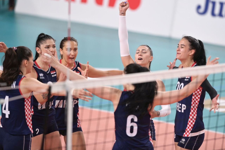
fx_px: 2501
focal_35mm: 400
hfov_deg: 5.2
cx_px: 112
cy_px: 75
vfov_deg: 3.4
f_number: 2.8
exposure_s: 1/3200
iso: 4000
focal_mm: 400
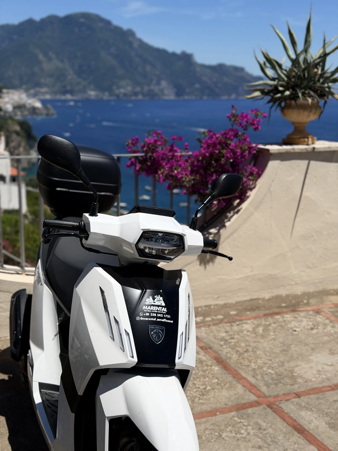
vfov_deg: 39.7
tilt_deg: -13.1
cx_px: 169
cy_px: 226
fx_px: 625
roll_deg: -1.0
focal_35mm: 48
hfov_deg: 30.3
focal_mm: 6.76
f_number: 1.78
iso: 64
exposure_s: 1/9901
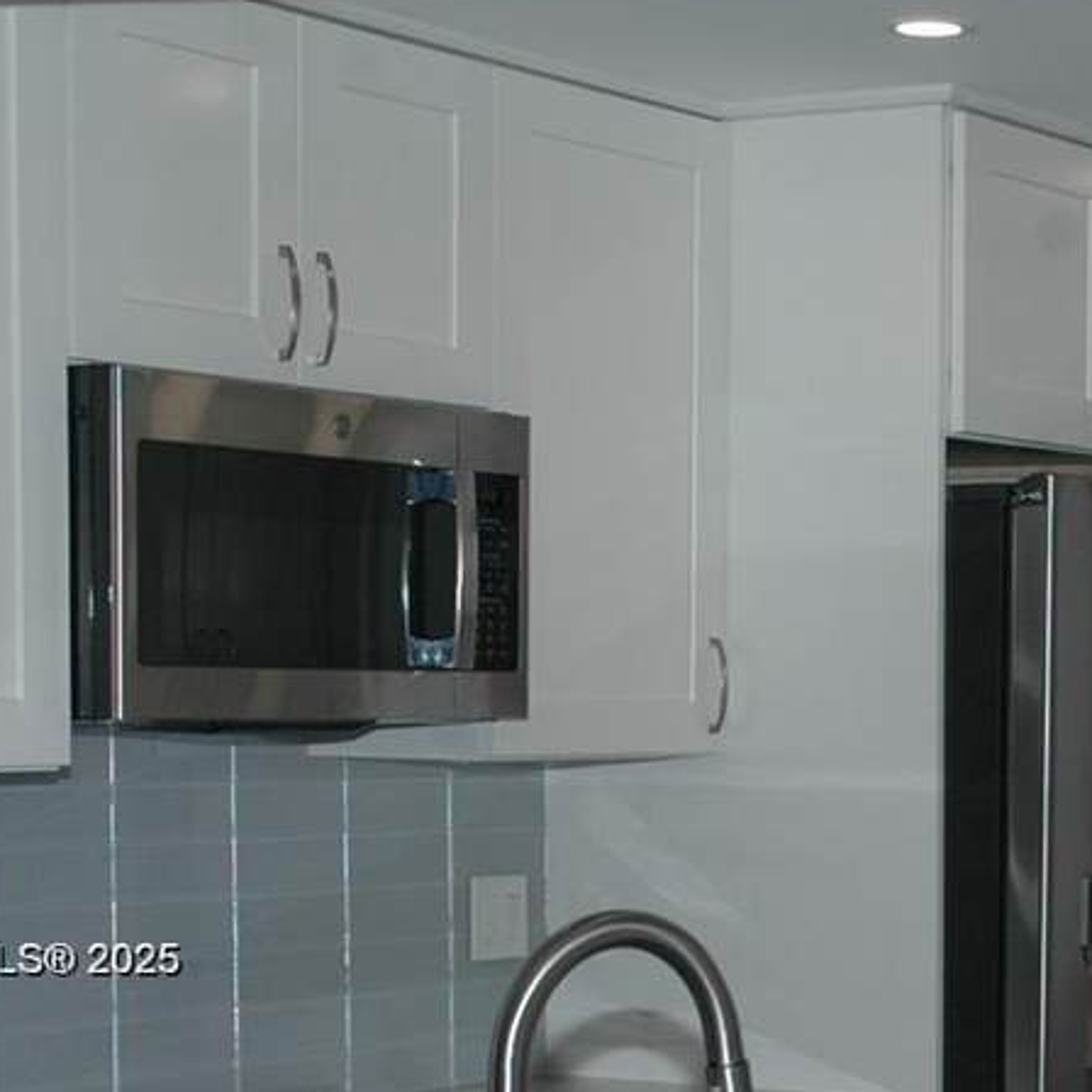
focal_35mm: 98
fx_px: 3505
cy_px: 963
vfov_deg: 17.5
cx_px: 1116
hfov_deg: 17.3
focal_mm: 27
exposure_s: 1/200
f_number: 7.1
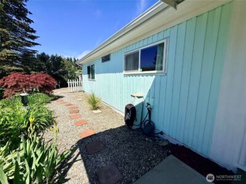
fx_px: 99
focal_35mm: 14
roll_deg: +0.1
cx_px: 123
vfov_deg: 85.7
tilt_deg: -8.6
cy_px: 92
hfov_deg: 102.1
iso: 50
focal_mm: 2.22
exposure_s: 1/3891
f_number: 2.2
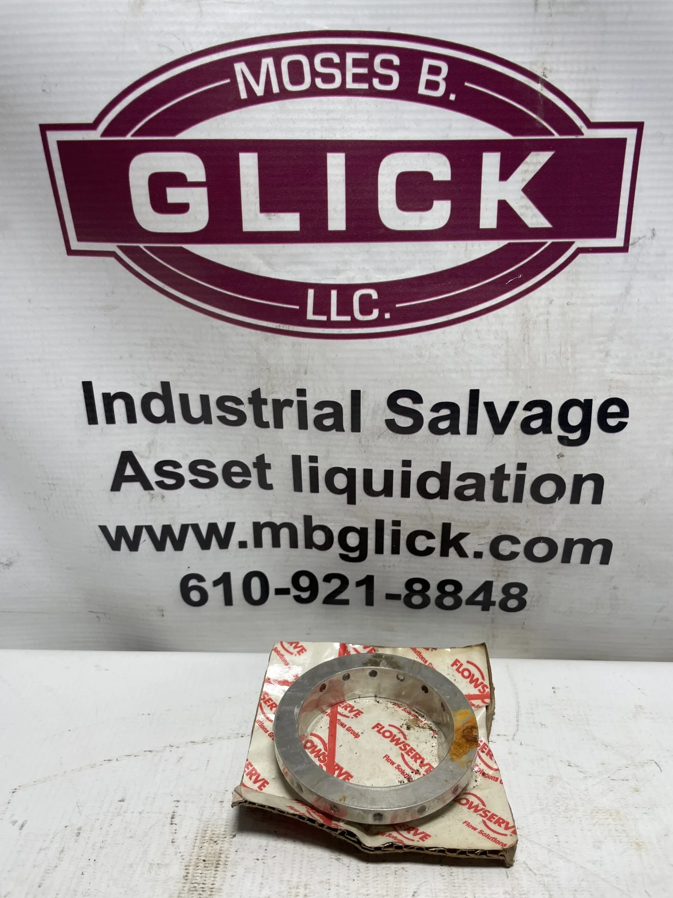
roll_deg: +1.0
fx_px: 674
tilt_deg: -21.5
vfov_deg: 67.3
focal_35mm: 26
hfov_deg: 53.1
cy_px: 449
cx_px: 336
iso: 32
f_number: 1.6
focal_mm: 4.2
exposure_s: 1/365
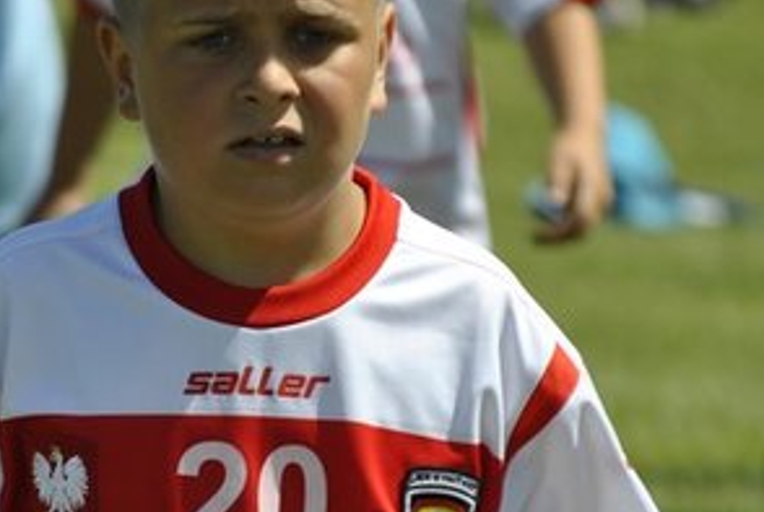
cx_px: 257
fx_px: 14091
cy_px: 312
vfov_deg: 2.1
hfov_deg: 3.1
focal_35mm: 663
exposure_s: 1/1000
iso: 200
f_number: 5.6
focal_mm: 200
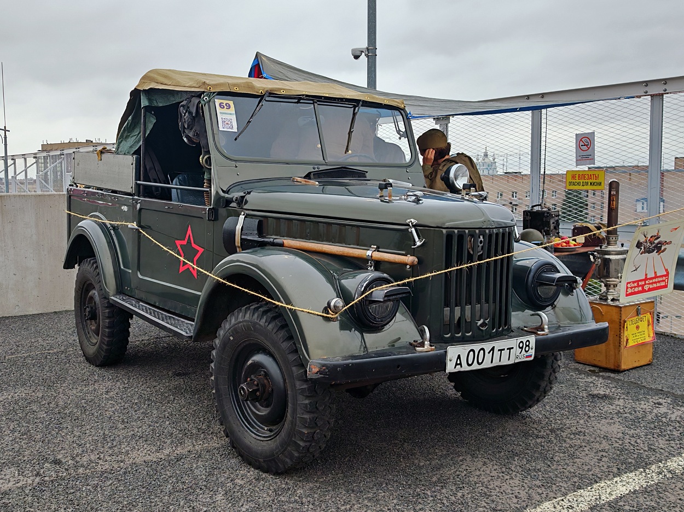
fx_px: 770
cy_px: 256
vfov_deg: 36.8
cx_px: 342
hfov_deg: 47.9
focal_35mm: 39
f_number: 2
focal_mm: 6.83
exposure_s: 1/950
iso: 100
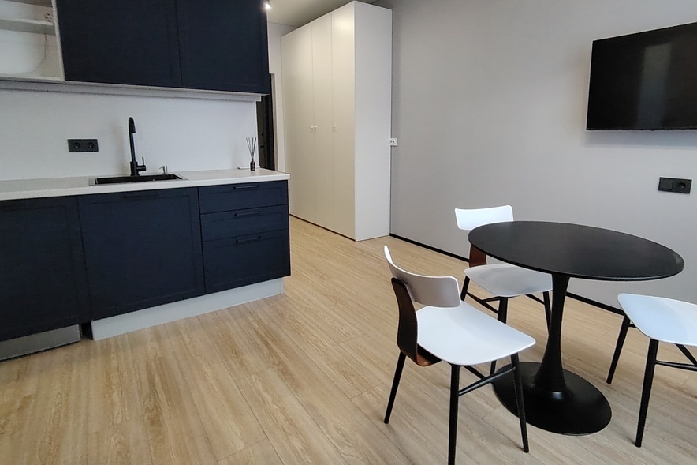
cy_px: 189
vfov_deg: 61.5
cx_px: 362
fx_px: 387
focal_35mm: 20
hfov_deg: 84.0
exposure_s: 1/50
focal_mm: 1.42
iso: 213
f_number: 2.2
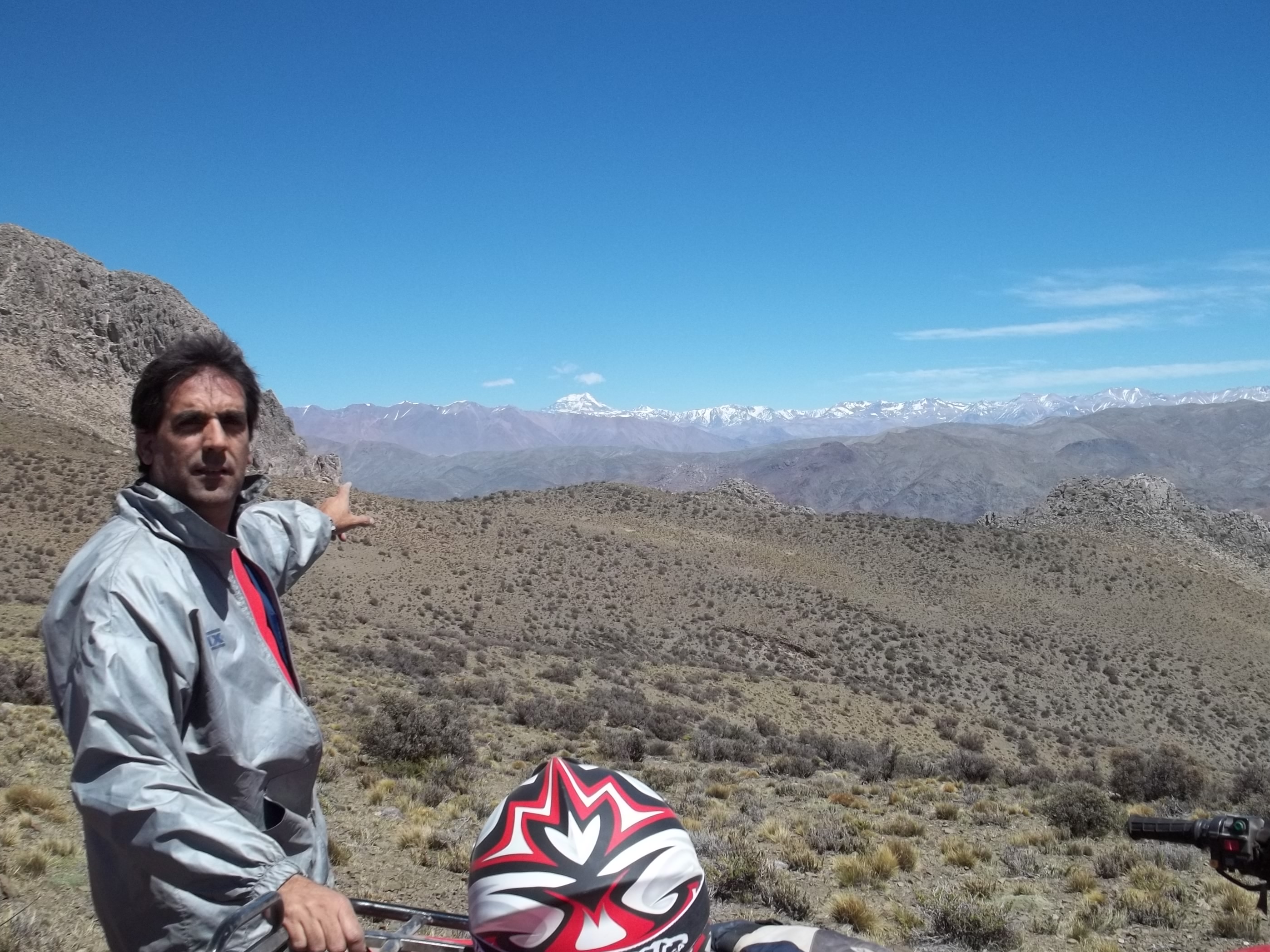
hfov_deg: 54.0
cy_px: 476
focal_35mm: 34
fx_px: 1247
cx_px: 643
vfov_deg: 41.8
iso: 64
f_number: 8
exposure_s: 1/200
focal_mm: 5.9
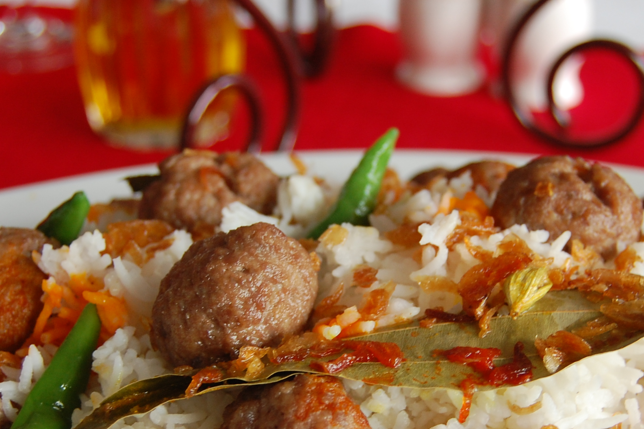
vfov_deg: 18.3
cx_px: 351
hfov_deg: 27.4
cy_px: 331
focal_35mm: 74
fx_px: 1323
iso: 360
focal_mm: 26
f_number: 4.2
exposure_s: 1/30
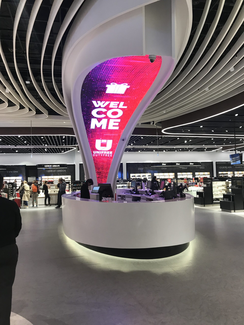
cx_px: 122
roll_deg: +1.7
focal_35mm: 28
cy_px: 162
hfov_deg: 49.7
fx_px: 263
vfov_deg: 63.4
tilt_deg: +5.1
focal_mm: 3.99
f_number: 1.8
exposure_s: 1/33
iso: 32
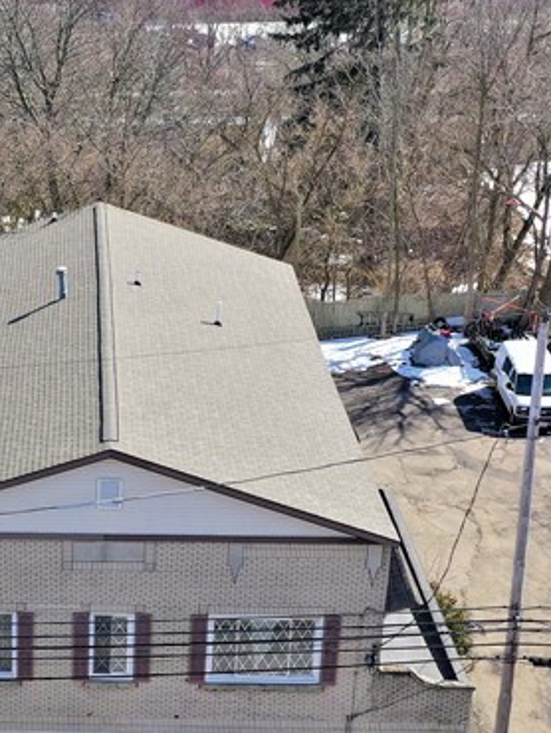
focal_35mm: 79
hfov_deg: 18.2
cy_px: 501
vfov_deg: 24.6
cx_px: -2
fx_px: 1675
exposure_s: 1/320
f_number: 5
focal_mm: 10.26
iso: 100
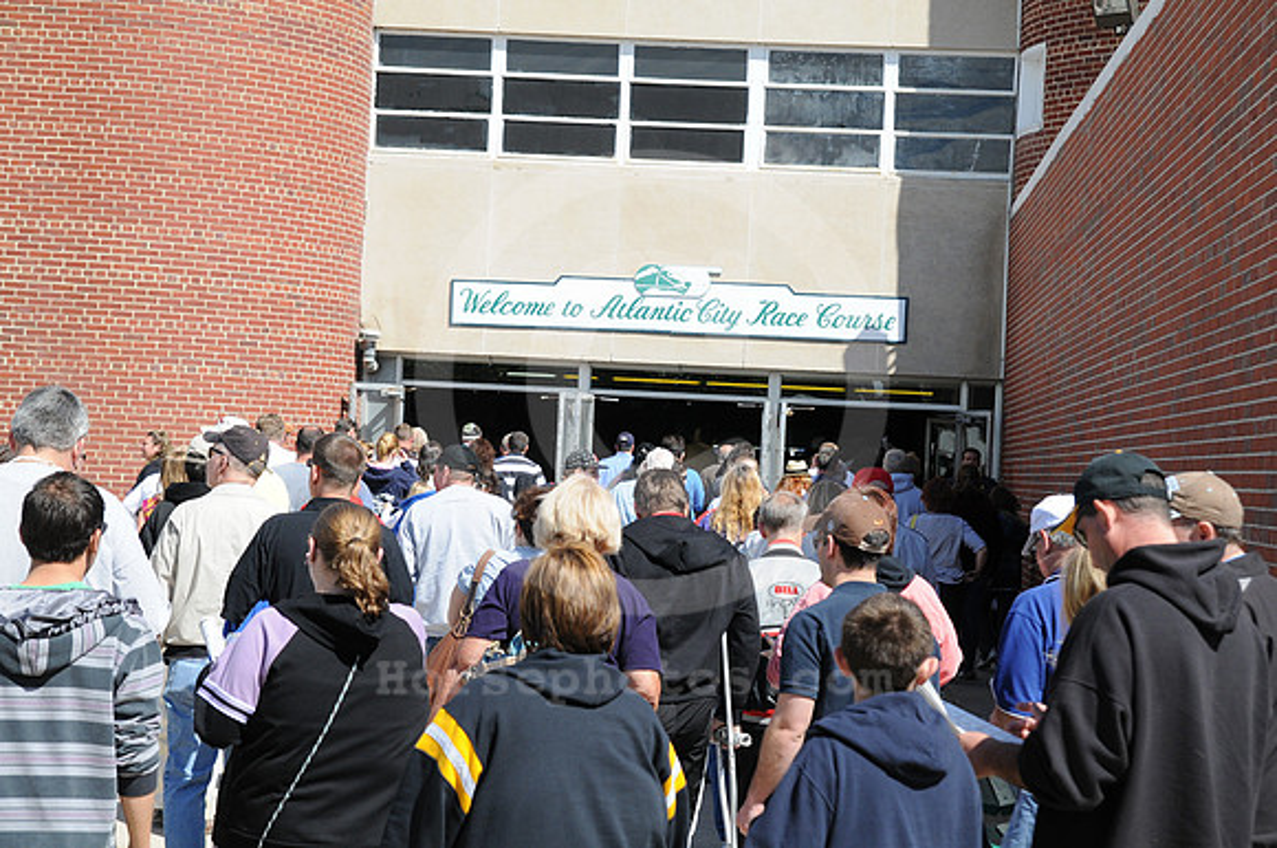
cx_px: 638
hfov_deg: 27.0
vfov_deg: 18.1
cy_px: 424
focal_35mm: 75
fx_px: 2657
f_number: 5.6
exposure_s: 1/1600
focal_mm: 50
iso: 500
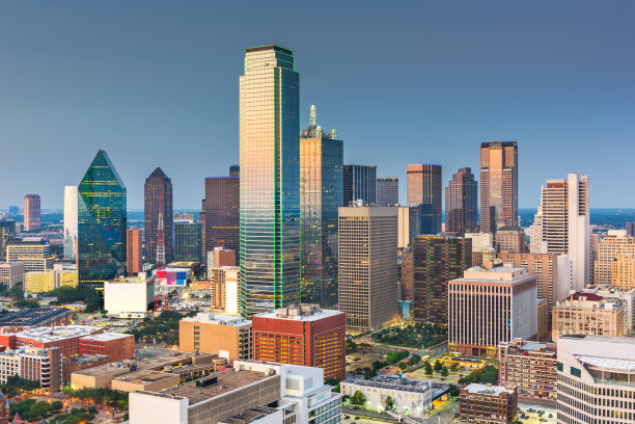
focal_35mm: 42
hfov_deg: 46.4
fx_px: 741
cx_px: 318
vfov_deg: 31.9
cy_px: 212
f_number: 11
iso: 64
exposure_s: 6
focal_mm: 42
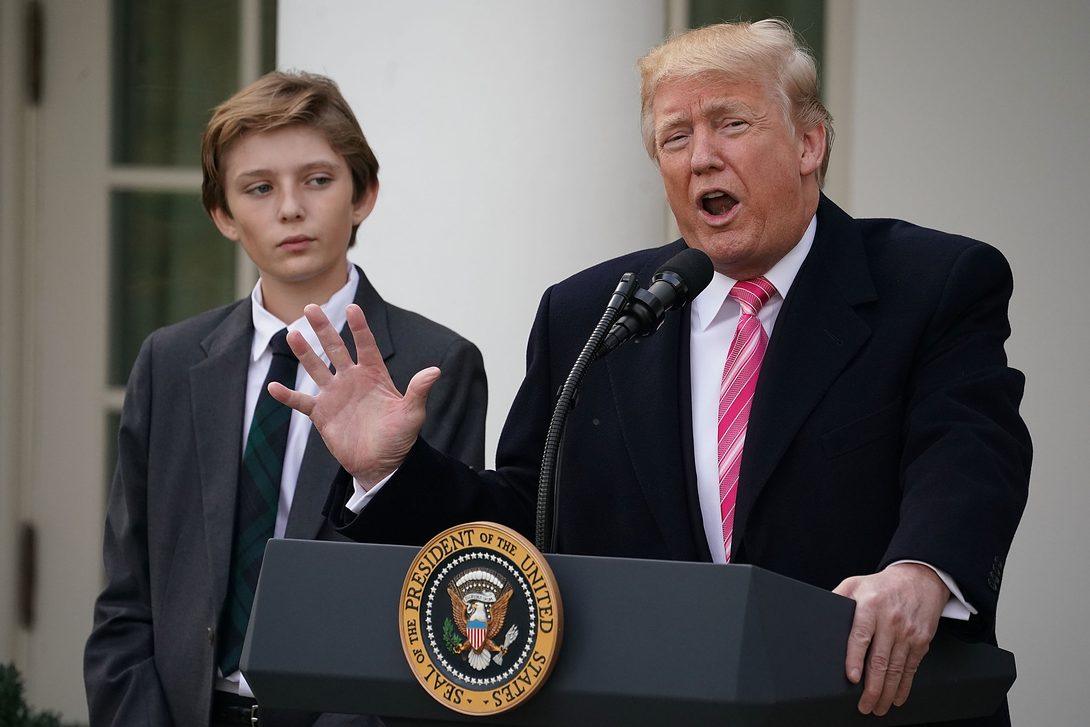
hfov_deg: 5.4
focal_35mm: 382
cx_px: 545
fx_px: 11565
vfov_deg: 3.6
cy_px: 364
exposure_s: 1/1600
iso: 2500
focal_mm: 382
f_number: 8
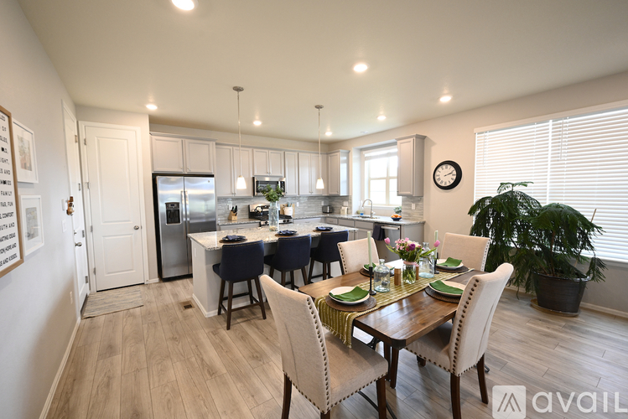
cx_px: 314
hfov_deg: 100.4
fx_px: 262
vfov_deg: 77.4
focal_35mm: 15
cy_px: 210
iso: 1000
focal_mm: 15
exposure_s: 1/25
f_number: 7.1
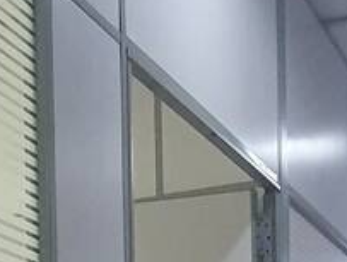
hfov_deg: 21.3
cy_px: 490
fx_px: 924
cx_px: 195
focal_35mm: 92
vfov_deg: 14.1
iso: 400
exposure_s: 1/40
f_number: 2.2
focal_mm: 1.8
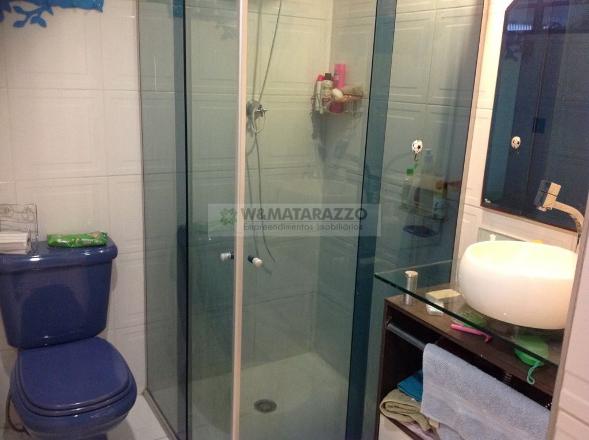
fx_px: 595
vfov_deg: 40.6
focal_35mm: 35
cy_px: 220
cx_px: 294
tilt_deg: -14.8
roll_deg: -2.2
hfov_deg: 52.7
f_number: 2.4
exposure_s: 1/15
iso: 320
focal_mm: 4.28
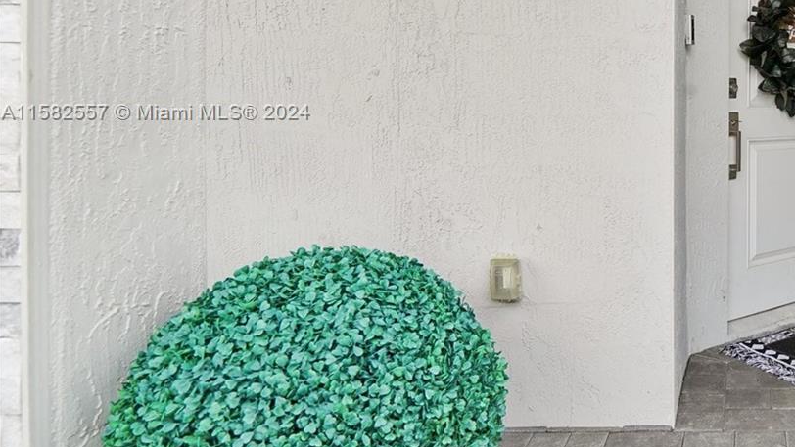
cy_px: 113
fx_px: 696
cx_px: 779
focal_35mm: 33
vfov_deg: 34.9
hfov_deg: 49.5
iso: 400
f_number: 10
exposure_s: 1/125
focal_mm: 16
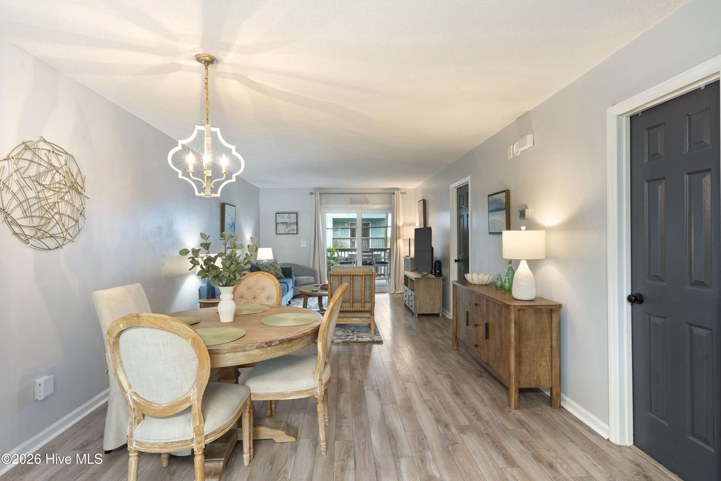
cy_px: 240
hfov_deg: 90.0
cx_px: 360
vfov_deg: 67.4
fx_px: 360
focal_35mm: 18
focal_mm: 18
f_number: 9
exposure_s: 4
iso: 100
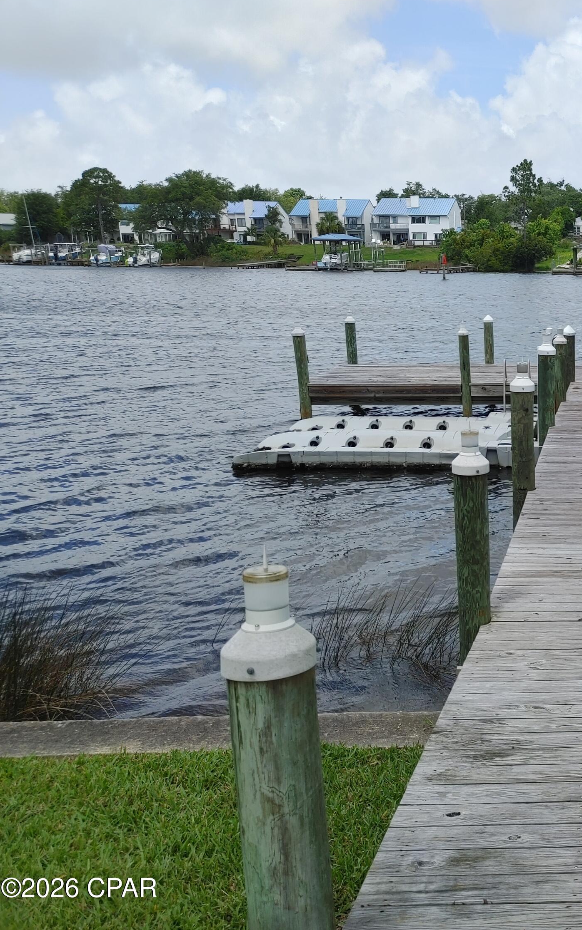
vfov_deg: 52.7
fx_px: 939
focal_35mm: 37
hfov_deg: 31.0
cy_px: 463
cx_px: 624
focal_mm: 5.58
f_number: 1.8
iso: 50
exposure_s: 1/1389
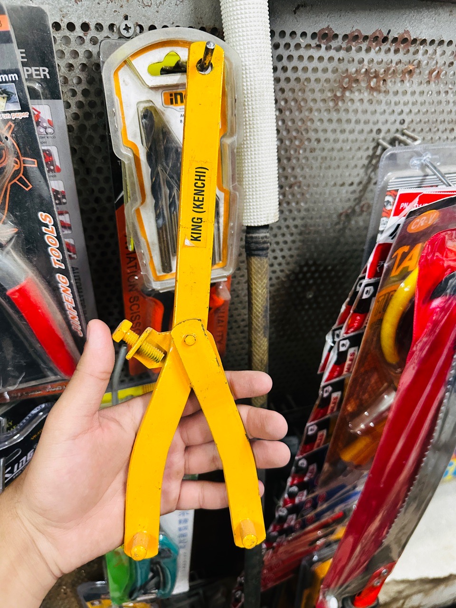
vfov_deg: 71.6
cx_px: 228
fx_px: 422
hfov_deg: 56.8
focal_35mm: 24
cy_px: 304
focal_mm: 6.86
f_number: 1.78
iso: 500
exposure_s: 1/60
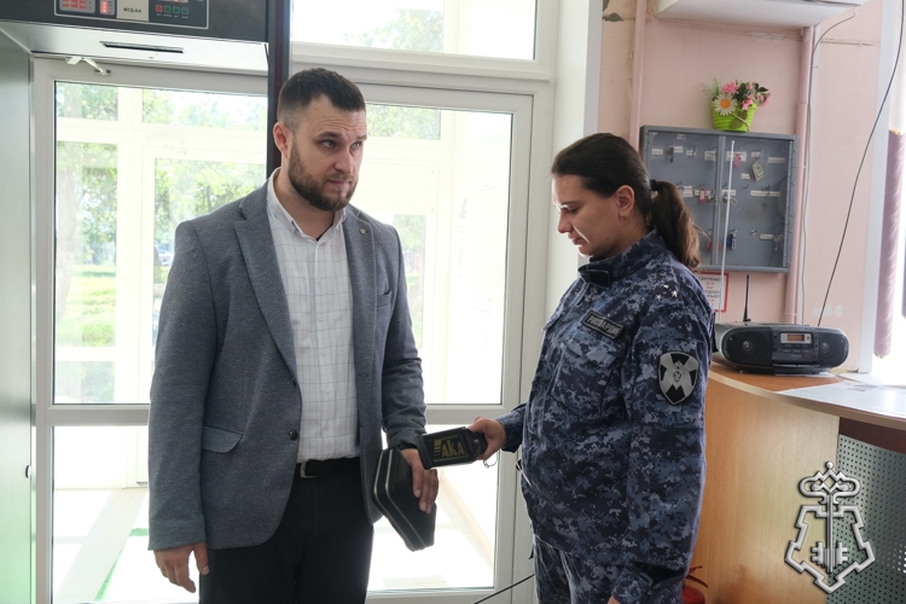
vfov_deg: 42.3
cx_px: 453
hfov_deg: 60.3
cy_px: 302
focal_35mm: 31
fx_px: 780
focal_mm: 20.5
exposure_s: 1/80
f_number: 4
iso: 320
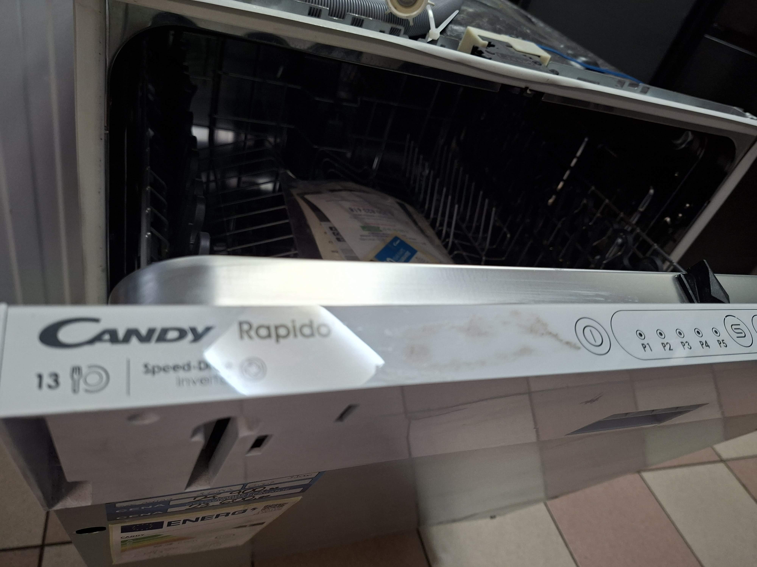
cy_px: 284
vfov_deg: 58.9
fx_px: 503
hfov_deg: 73.9
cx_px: 378
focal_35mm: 23
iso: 160
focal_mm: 5.54
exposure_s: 1/100
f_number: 1.8
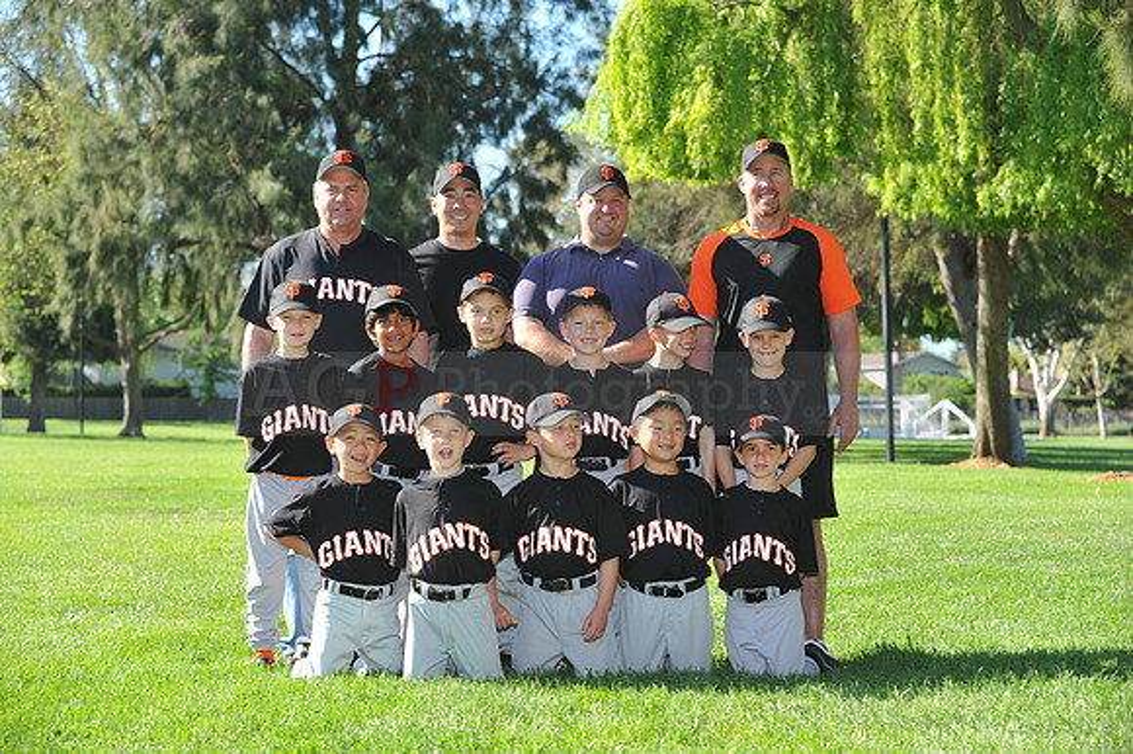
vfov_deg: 17.0
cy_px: 377
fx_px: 2516
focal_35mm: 80
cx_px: 566
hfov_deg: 25.4
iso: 200
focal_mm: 80
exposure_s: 1/320
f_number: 5.6
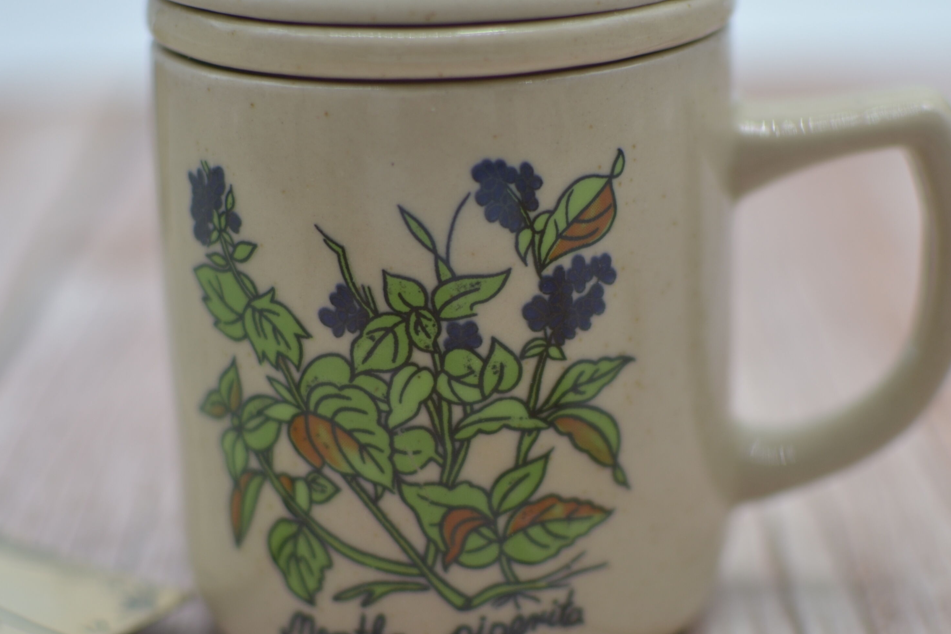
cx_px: 519
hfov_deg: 24.5
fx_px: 2187
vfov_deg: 16.5
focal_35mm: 83
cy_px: 302
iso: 100
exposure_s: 1/500
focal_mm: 35
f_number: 1.8
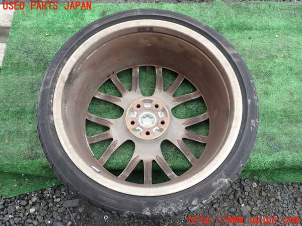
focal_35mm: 30
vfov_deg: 46.8
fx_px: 262
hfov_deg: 60.0
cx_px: 151
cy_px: 113
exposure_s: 1/160
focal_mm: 5.4
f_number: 3.2
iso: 100
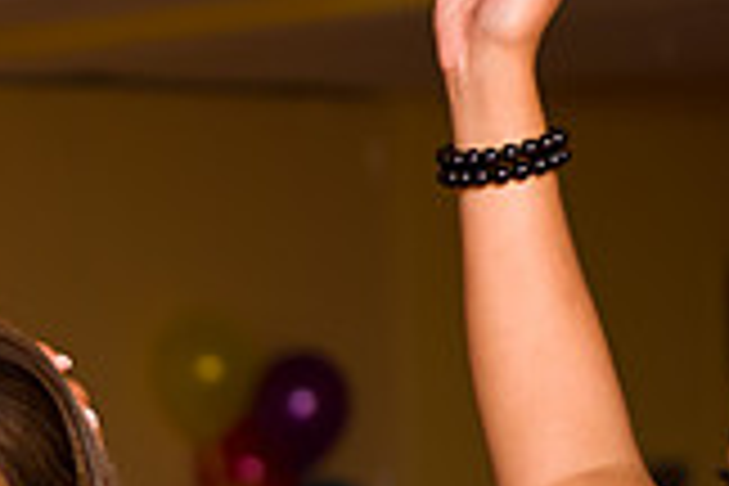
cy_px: 576
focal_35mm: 250
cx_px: -63
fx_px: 5062
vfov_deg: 5.5
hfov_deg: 8.2
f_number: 3.2
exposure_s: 1/125
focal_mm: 70
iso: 400
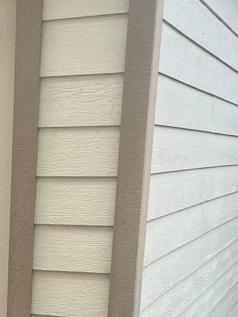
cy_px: 362
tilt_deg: -14.7
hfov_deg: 16.5
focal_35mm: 83
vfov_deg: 22.1
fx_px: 761
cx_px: -95
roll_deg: -0.2
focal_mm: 5.1
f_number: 1.6
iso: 32
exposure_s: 1/1020
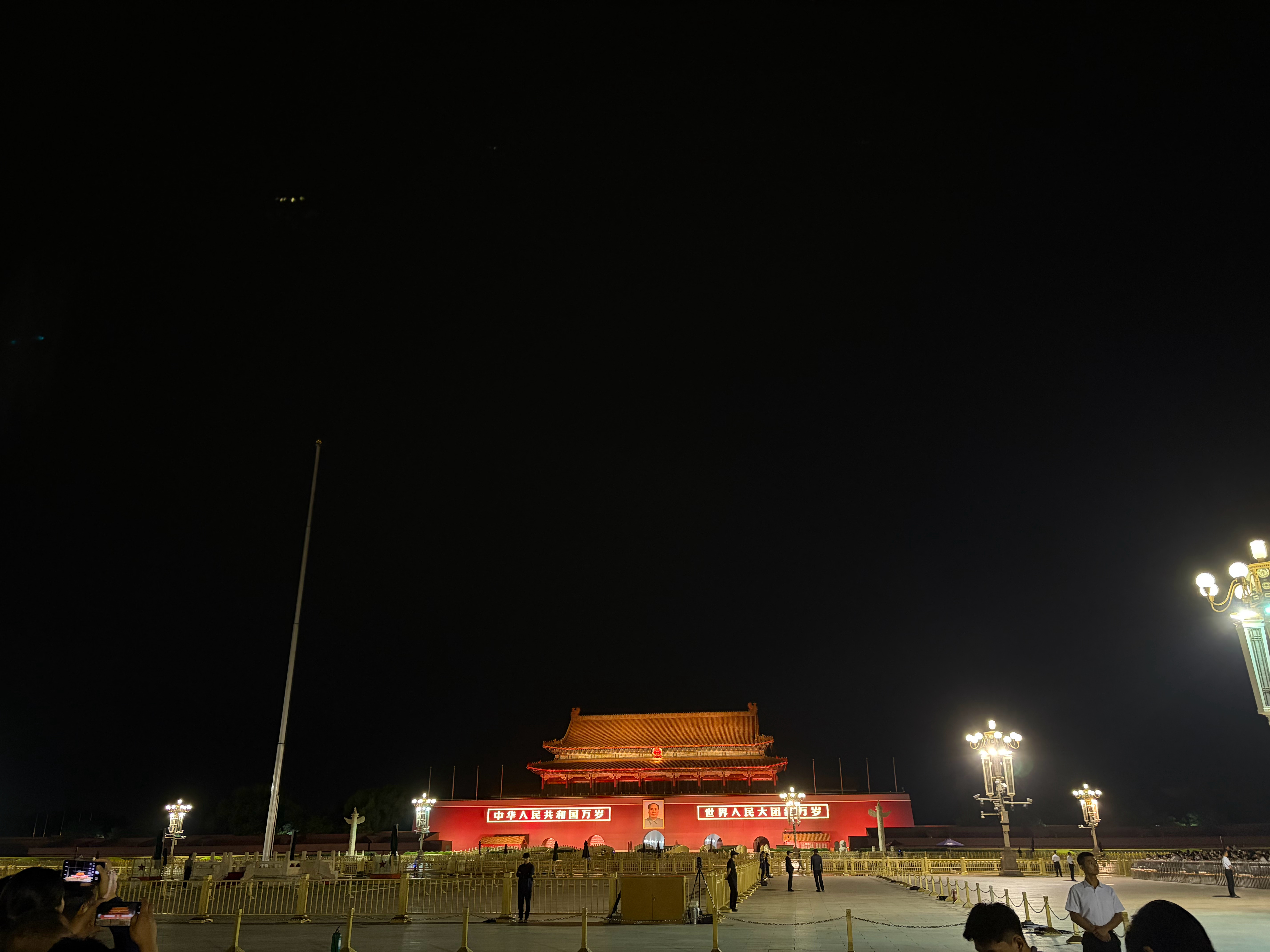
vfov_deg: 53.1
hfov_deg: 67.3
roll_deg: +1.1
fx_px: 954
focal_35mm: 26
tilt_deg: +20.9
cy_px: 476
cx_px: 635
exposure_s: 1/33
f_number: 1.6
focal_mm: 5.96
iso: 500
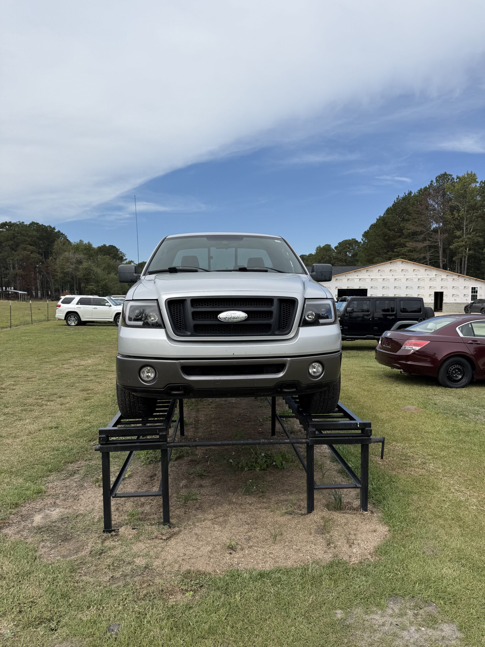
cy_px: 324
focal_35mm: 24
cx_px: 242
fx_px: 448
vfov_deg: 71.6
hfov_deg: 56.8
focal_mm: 6.76
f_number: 1.78
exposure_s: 1/5714
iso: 80
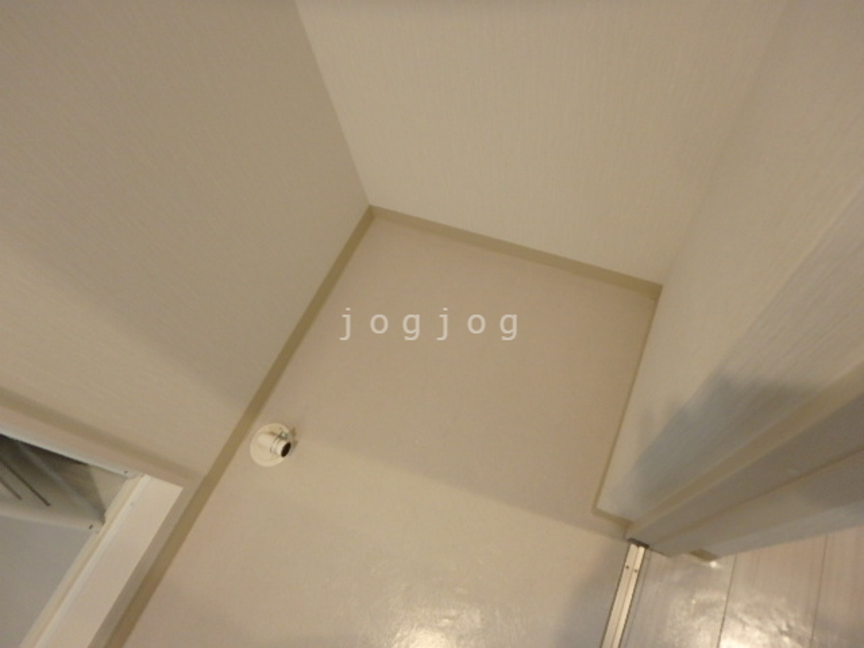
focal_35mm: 21
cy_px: 324
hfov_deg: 79.0
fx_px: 524
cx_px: 432
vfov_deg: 63.4
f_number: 3.5
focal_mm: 3.7
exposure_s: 1/30
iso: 400
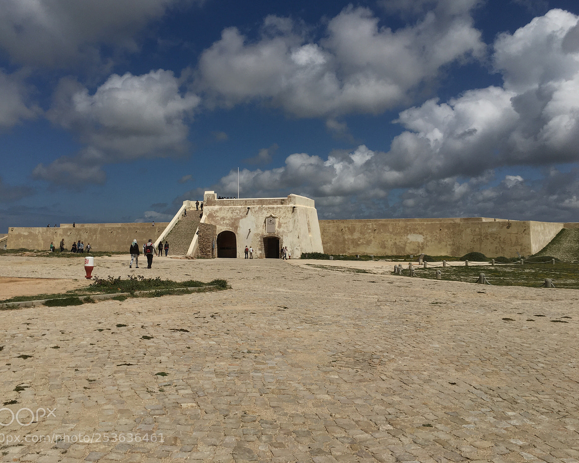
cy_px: 231
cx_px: 275
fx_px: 531
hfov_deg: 57.1
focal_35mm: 31
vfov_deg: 47.1
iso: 25
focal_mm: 4.15
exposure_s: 1/5917
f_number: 2.2
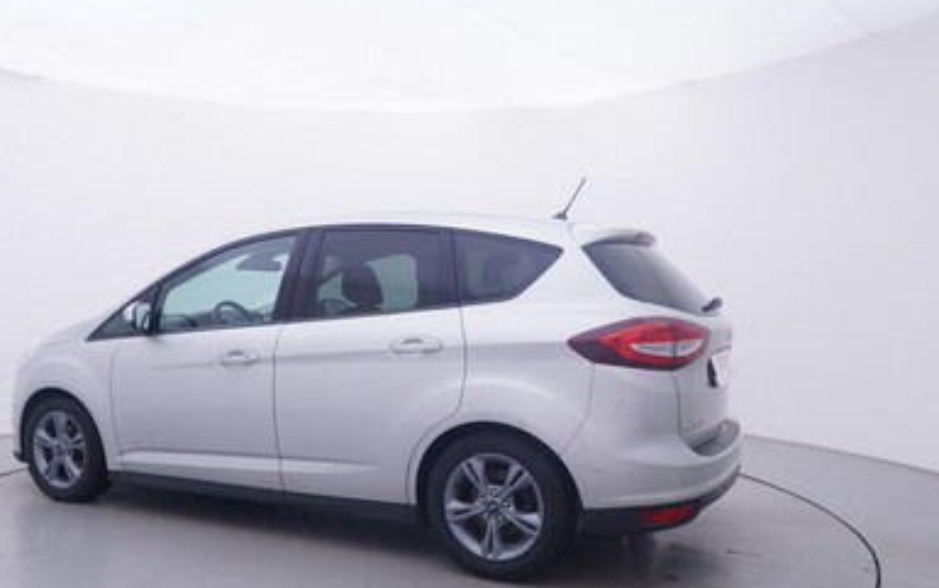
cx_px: 387
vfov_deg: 38.6
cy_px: 338
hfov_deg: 58.2
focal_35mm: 33
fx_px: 838
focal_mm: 15
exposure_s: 1/80
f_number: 5
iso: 200
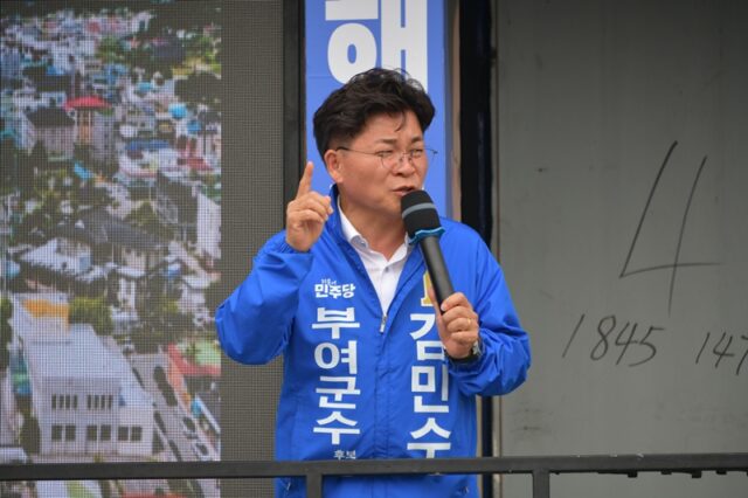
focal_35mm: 300
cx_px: 374
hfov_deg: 6.9
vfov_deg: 4.6
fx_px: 6230
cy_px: 249
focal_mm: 300
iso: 200
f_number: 5.6
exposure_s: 1/400
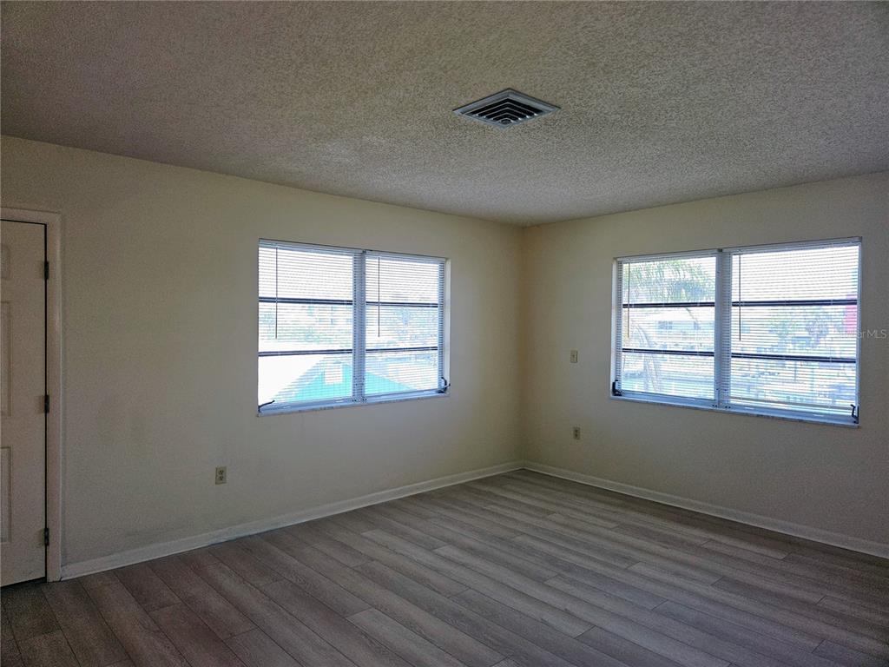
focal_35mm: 23
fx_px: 591
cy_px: 334
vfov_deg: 58.9
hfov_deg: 73.9
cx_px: 444
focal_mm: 5.4
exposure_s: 1/60
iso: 50
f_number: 1.8
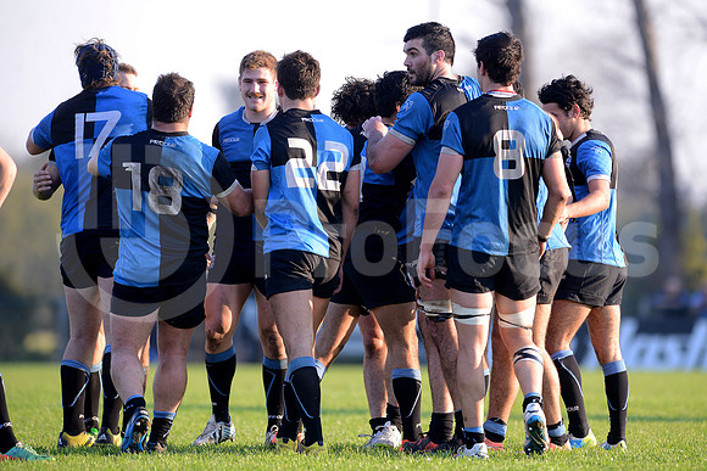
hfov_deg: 4.9
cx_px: 354
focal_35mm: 420
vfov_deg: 3.3
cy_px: 236
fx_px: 8250
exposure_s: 1/640
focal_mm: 420
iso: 560
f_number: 4
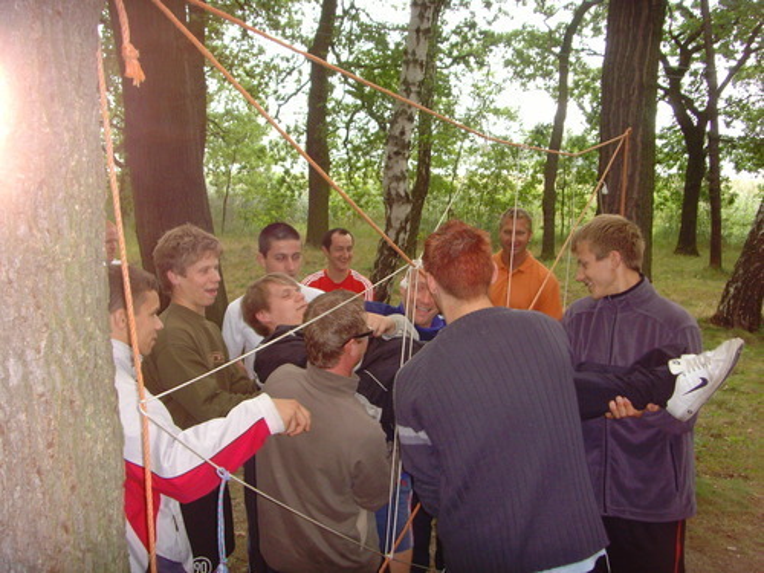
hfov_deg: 47.9
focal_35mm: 39
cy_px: 286
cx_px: 382
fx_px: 861
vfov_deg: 36.8
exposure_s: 1/45
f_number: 3.5
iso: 200
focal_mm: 6.6
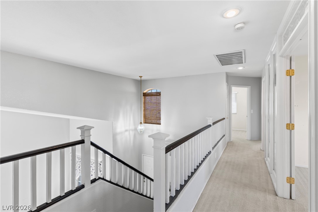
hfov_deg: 93.3
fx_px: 150
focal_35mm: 17
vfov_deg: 70.4
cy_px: 106
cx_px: 159
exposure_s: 1/13
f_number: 8
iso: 400
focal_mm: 17
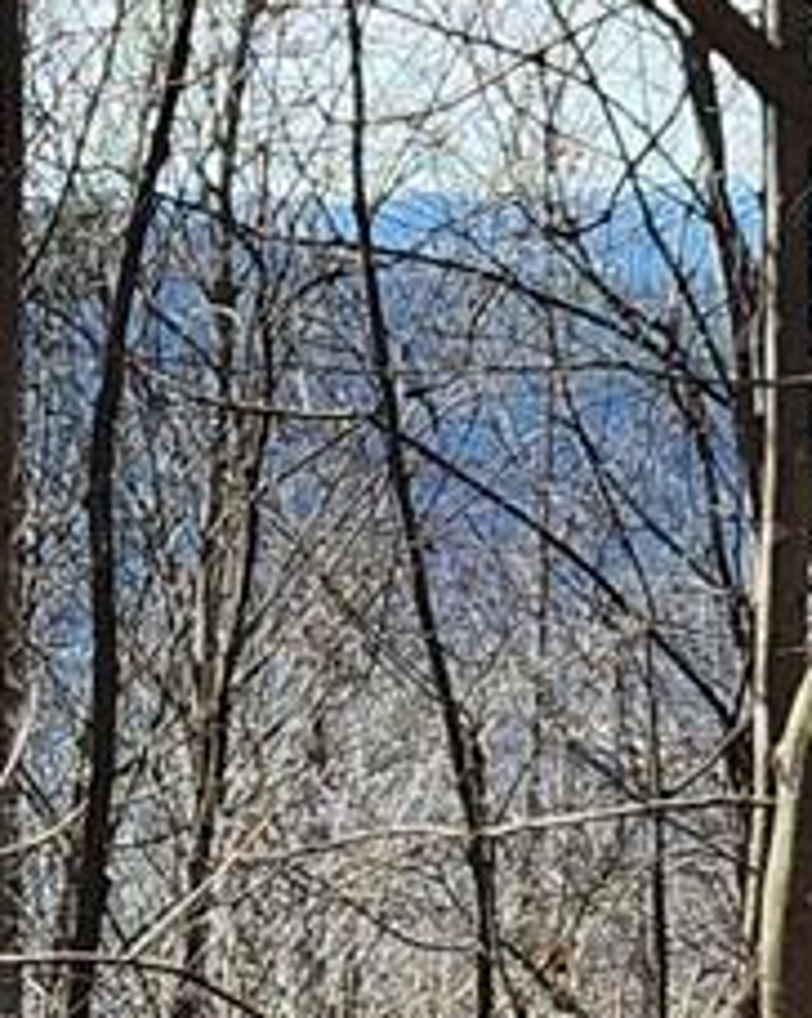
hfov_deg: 7.6
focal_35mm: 202
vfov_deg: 9.4
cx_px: 482
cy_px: 1442
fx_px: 6076
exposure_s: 1/728
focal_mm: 5.4
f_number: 1.8
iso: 20
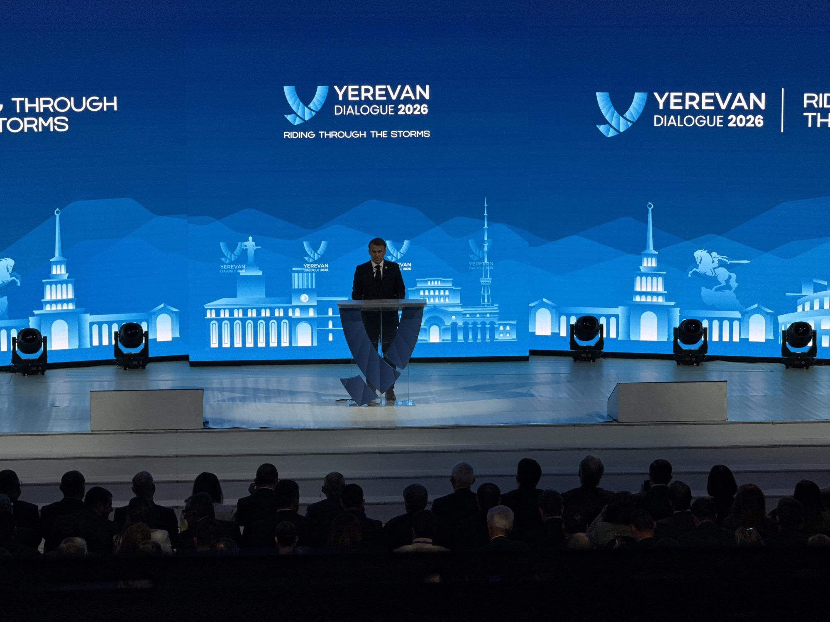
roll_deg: +0.3
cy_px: 311
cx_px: 415
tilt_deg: -6.2
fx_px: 2877
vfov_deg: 12.3
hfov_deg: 16.4
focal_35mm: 120
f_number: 2.8
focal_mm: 15.66
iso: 50
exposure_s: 1/107
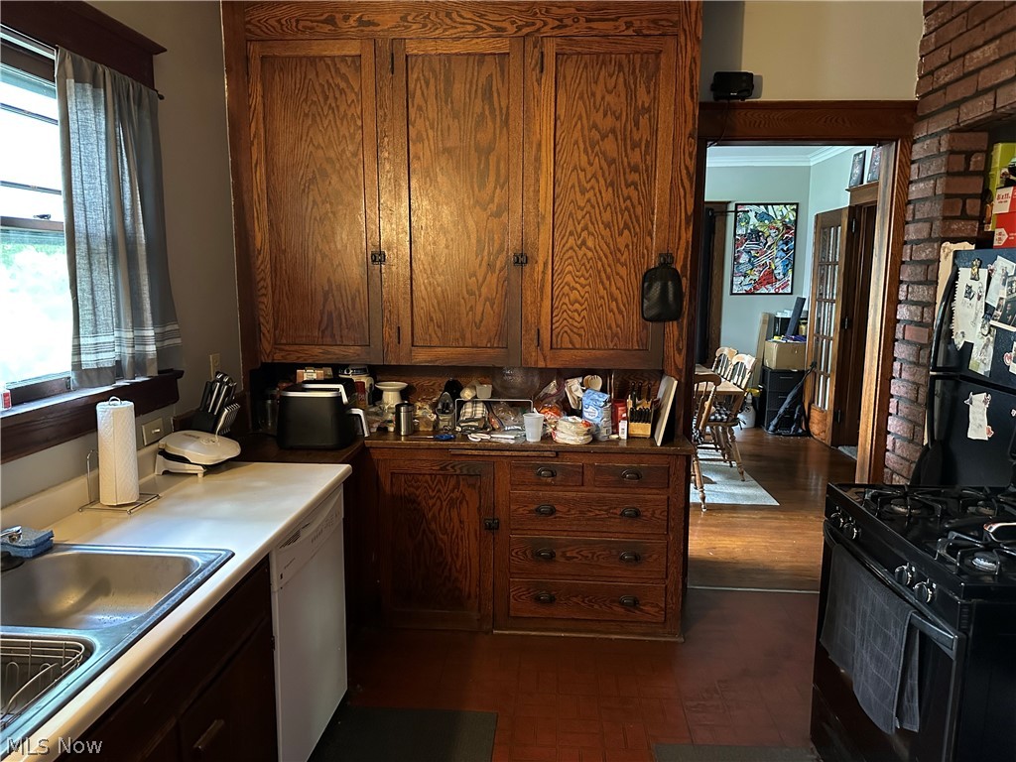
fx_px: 704
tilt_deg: -8.8
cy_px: 381
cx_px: 508
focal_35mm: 24
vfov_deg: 56.8
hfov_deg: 71.6
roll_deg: -0.4
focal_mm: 6.86
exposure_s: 1/30
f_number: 1.78
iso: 800
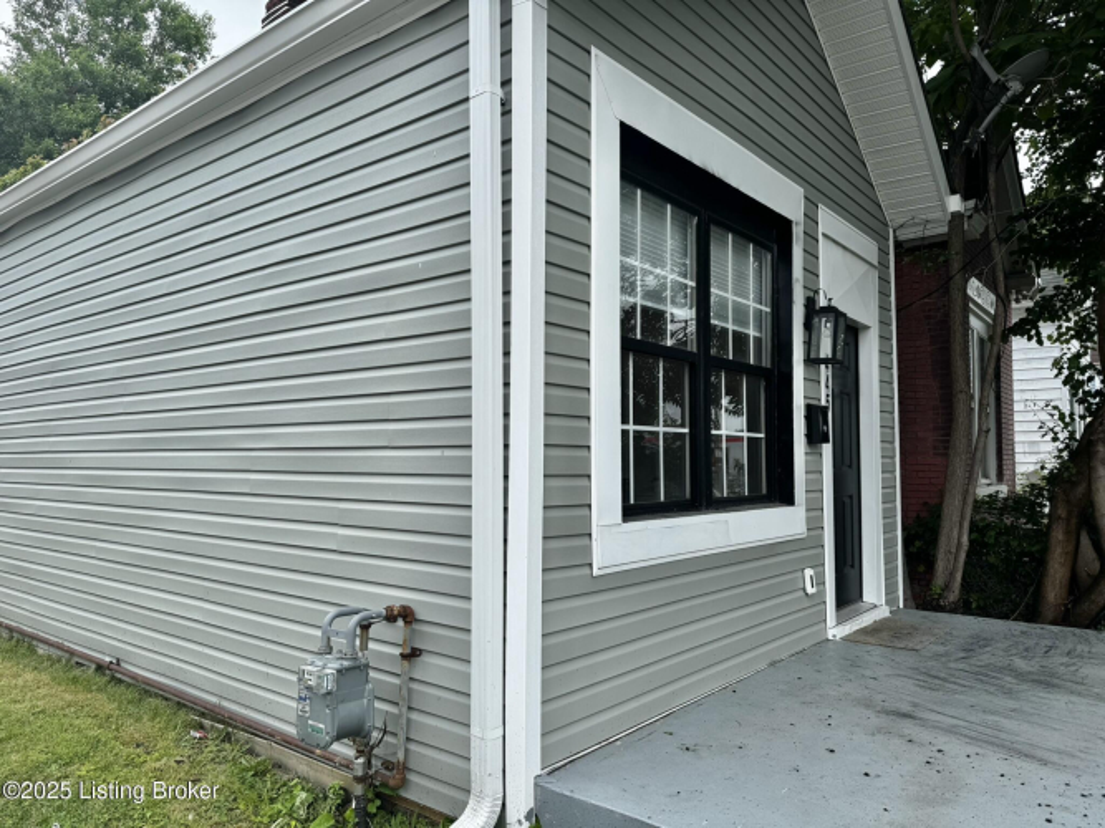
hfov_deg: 71.6
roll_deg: -0.2
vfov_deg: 56.8
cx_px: 552
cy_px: 414
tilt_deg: +3.8
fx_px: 766
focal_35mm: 24
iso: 80
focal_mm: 6.76
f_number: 1.78
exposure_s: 1/1869
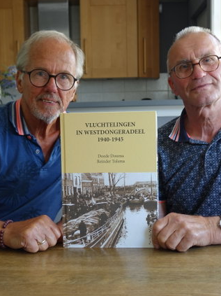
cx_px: 109
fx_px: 409
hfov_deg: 30.3
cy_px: 148
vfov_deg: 39.7
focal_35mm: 48
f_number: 2.8
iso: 160
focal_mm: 12.03
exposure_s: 1/40
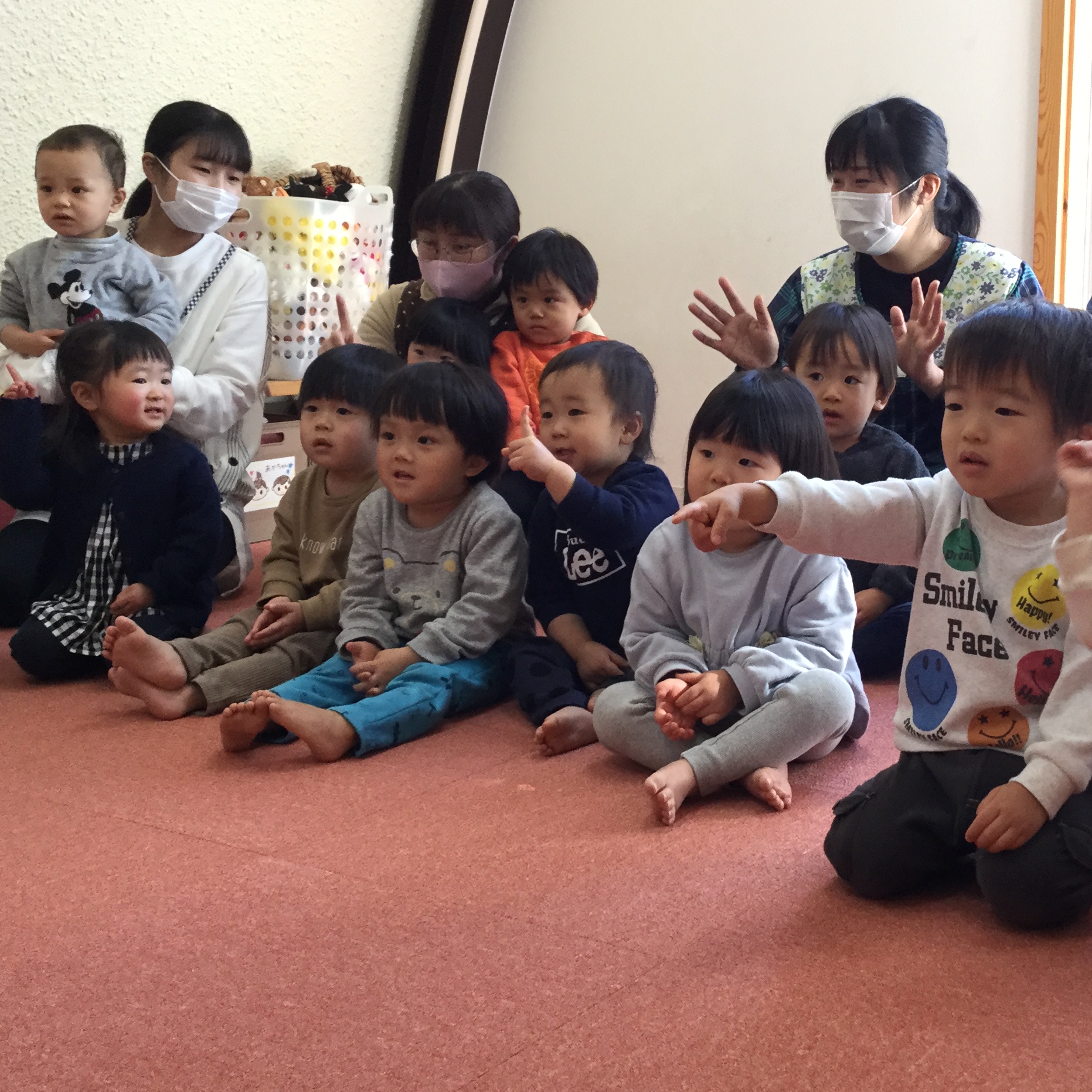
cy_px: 471
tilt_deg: -8.2
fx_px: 1713
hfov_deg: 35.0
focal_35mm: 48
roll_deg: +0.7
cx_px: 729
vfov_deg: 35.3
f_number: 2.4
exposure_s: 1/30
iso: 40
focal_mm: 3.3
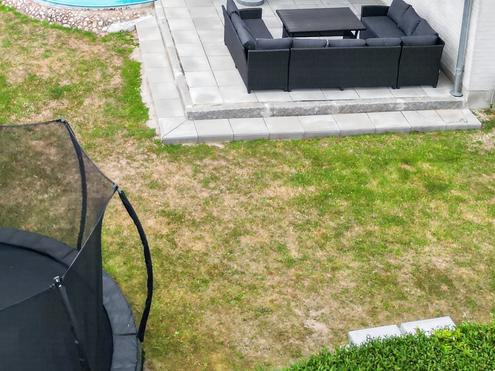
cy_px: -86
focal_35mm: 63
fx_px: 901
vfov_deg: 21.5
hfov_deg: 29.9
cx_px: 84
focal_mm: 6.7
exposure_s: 1/2500
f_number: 1.7
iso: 200
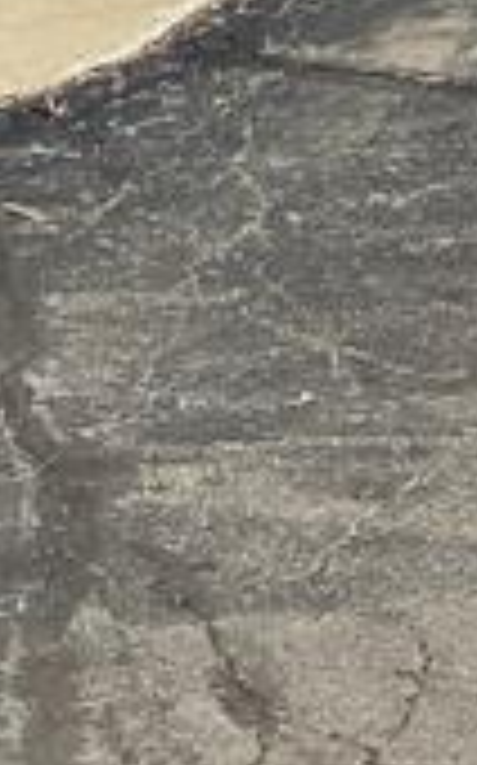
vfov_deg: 11.4
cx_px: 788
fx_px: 3459
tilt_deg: +3.5
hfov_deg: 7.7
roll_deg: -1.4
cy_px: -778
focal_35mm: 166
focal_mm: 4.25
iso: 32
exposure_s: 1/2141
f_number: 1.8
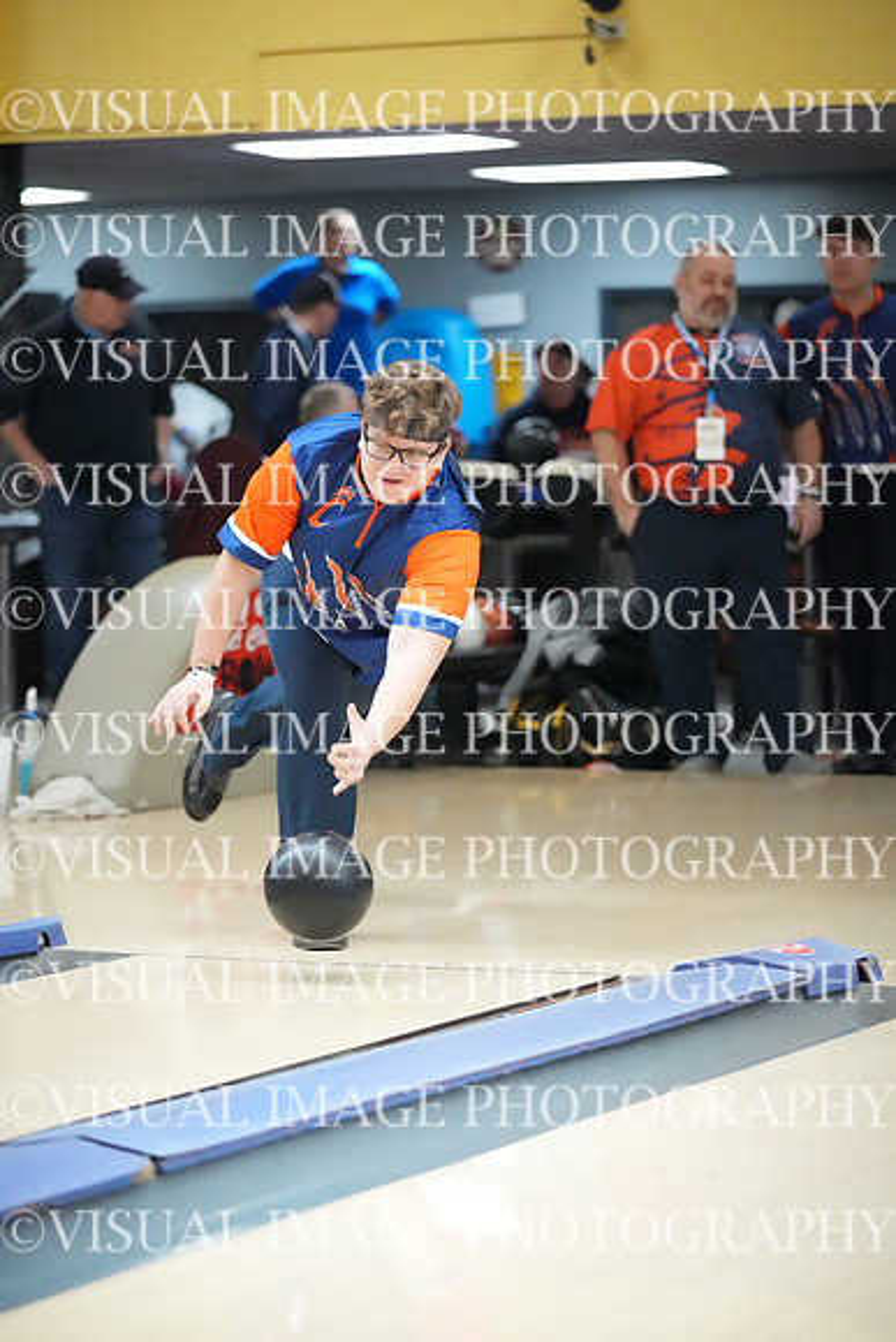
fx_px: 4514
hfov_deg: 11.3
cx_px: 448
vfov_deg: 16.9
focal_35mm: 121
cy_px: 671
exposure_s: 1/1000
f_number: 2.8
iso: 20000
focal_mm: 121
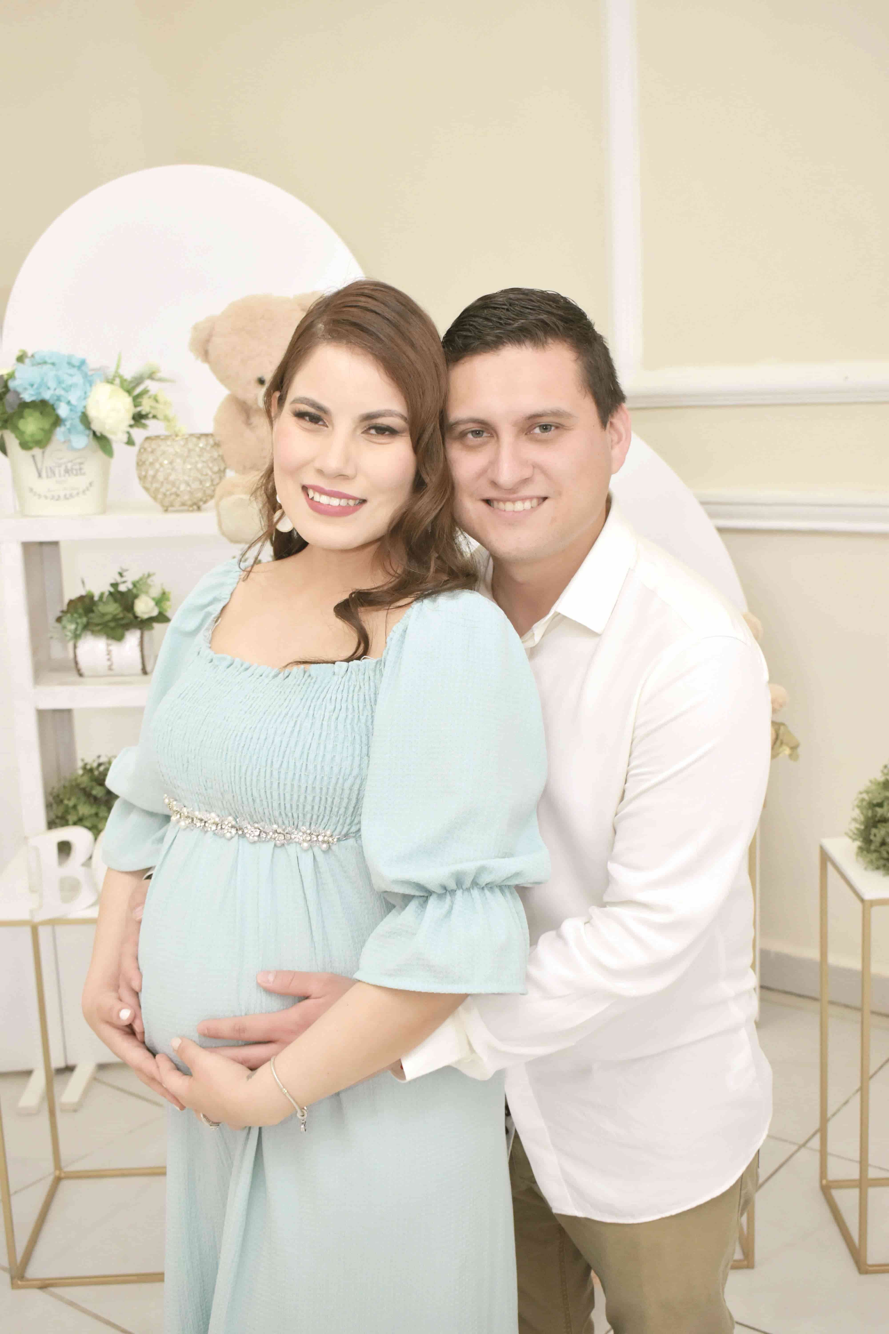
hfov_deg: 31.9
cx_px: 444
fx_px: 1556
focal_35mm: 42
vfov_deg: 46.4
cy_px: 667
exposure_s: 1/80
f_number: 5
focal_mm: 28
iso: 1600
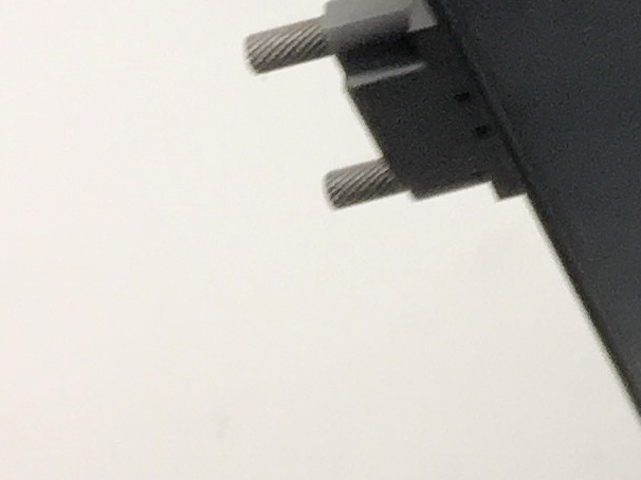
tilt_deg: -44.6
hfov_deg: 8.3
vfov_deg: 7.4
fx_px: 3572
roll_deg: +1.5
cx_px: 2055
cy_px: -451
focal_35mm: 193
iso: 40
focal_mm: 4.15
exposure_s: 1/100
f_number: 2.2
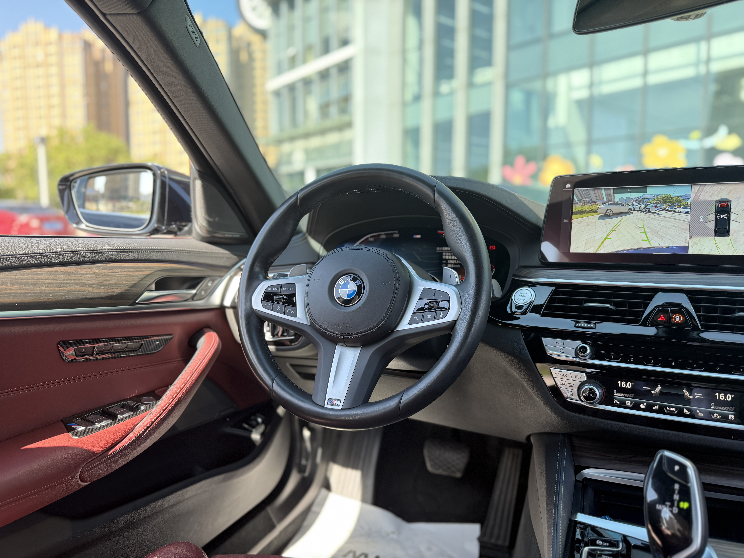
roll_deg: -0.5
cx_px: 372
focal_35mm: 24
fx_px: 516
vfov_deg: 56.8
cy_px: 279
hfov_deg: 71.6
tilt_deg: -6.0
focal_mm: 6.76
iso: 125
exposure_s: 1/243
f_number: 1.78
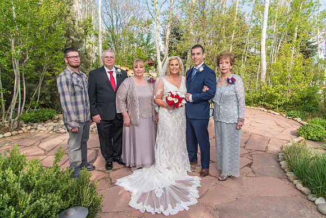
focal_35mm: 24
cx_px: 163
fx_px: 217
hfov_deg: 73.7
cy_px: 109
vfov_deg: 53.2
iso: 100
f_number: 5
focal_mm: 24
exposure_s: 1/250
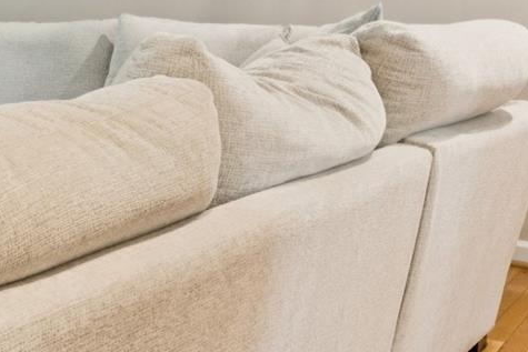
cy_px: 8
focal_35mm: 70
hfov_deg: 23.4
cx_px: -252
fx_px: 1031
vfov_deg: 18.9
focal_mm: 16.3
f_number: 13
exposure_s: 2.5
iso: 100
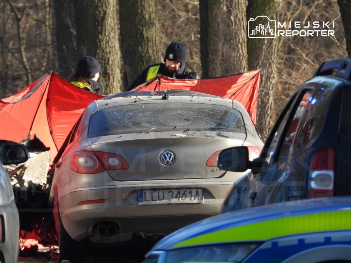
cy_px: 132
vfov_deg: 1.5
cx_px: 176
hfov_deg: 2.0
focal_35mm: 1000
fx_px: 10140
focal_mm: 180
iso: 320
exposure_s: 1/500
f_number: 5.6
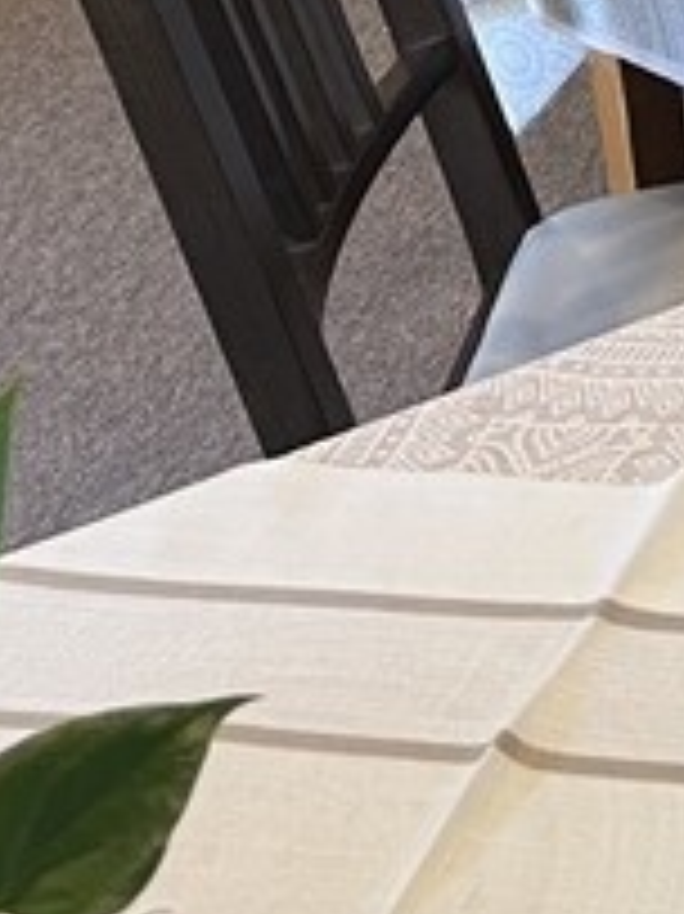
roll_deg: +7.9
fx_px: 3455
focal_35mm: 131
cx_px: 1210
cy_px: -671
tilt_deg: -14.9
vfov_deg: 13.6
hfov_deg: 10.6
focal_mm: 5.7
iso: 100
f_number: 1.5
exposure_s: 1/50
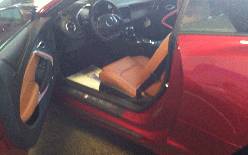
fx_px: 277
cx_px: 120
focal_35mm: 41
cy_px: 57
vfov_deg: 31.1
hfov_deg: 48.2
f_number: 2.8
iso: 160
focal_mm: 3.85
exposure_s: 1/15
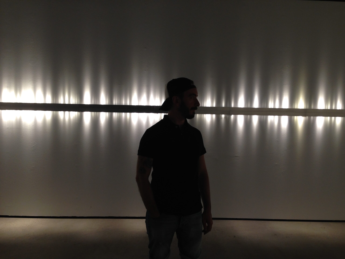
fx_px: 329
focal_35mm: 33
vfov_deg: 42.9
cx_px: 172
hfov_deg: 55.4
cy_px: 130
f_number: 2.4
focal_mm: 4.12
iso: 64
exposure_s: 1/20
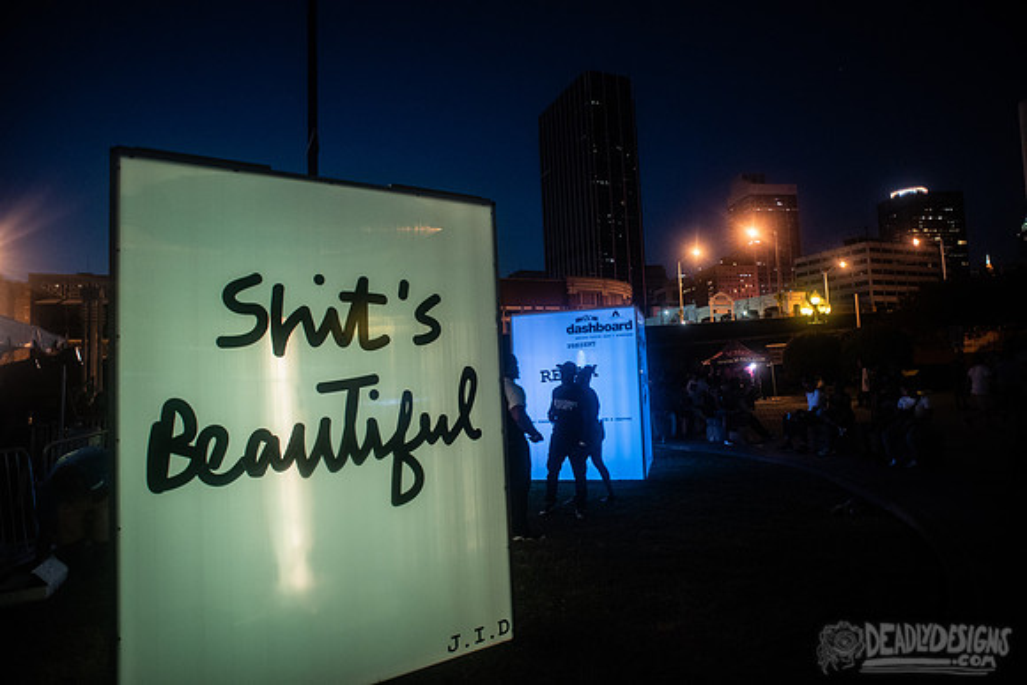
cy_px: 342
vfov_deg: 62.0
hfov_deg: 84.0
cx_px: 514
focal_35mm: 20
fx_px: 571
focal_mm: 20
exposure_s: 1/40
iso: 1600
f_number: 3.5
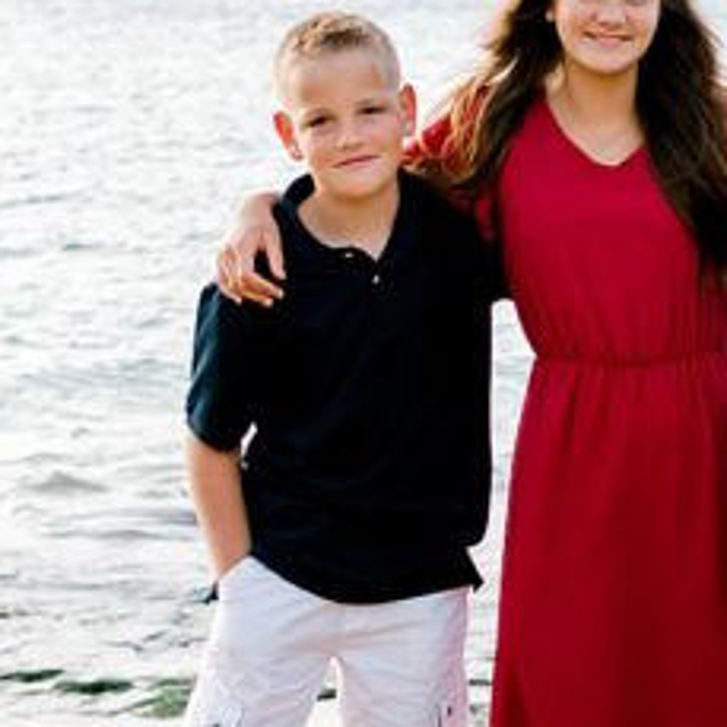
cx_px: 930
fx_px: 3160
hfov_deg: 12.7
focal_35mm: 133
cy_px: 217
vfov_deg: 13.1
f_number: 2.8
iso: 250
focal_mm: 35
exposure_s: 1/1000
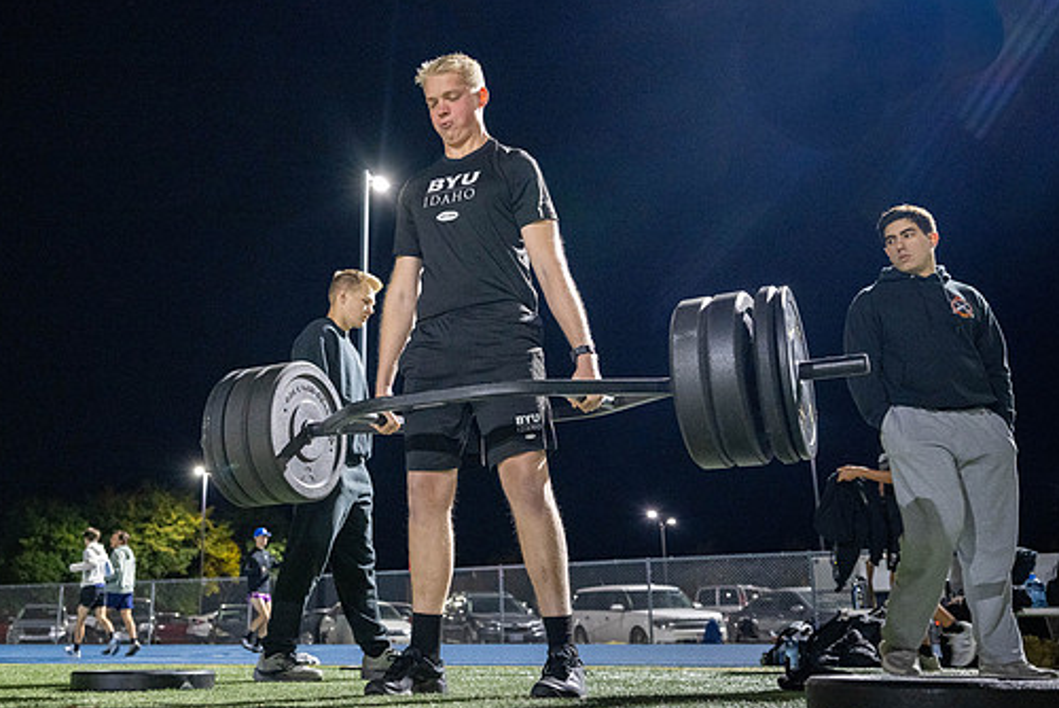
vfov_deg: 36.9
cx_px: 406
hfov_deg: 52.6
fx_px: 1060
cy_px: 345
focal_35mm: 36
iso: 2000
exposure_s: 1/160
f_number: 3.2
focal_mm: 27
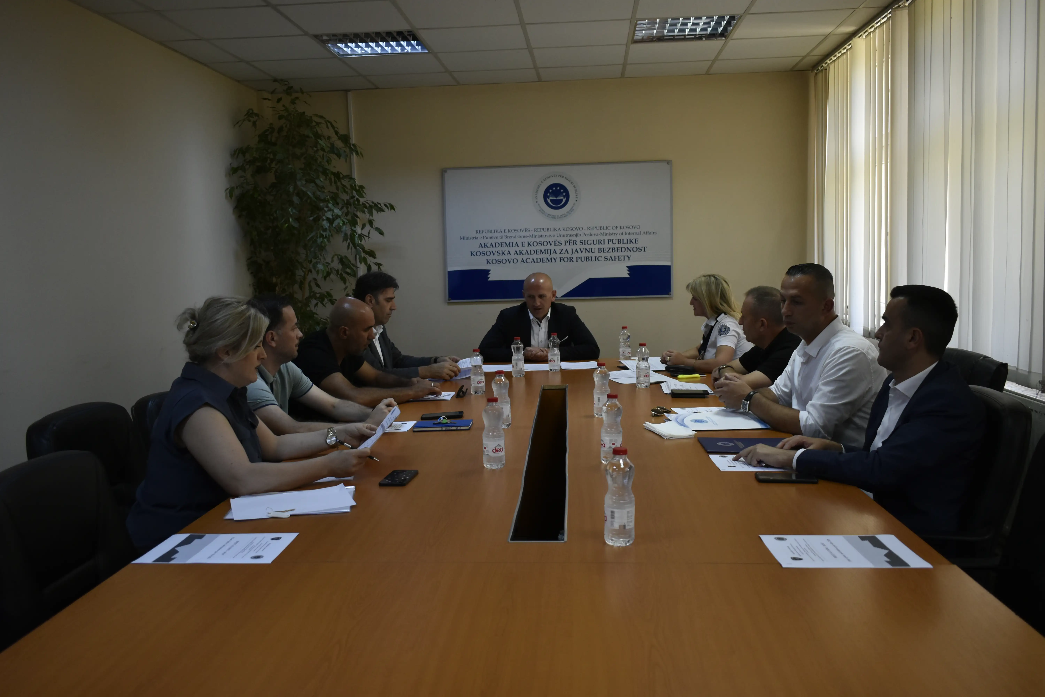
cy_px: 348
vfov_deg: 43.6
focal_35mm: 30
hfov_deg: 61.9
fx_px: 871
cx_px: 522
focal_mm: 20
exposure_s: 1/160
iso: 800
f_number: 3.8
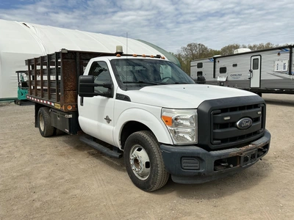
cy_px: 110
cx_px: 147
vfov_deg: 49.7
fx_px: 238
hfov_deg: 63.4
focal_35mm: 28
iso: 25
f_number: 1.8
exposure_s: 1/2959
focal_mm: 3
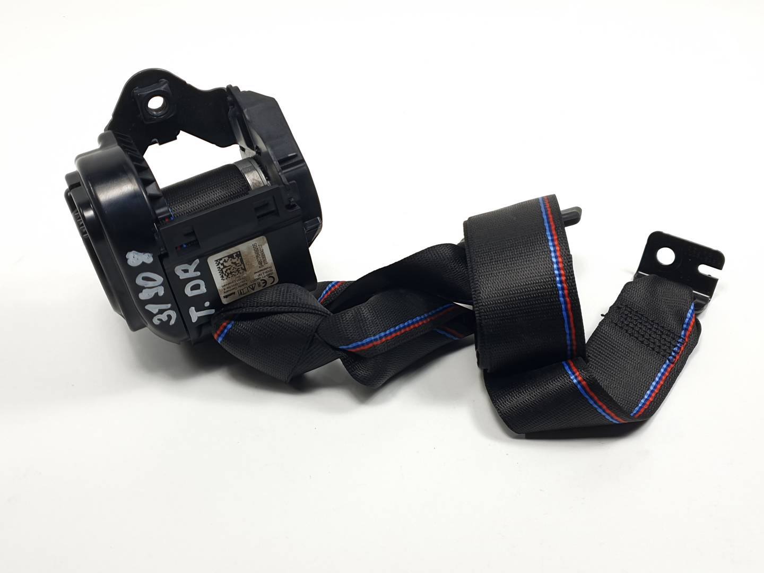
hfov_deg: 67.3
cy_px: 286
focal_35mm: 26
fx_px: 574
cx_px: 382
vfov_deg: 53.1
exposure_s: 1/458
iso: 50
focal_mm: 4.3
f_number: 1.5
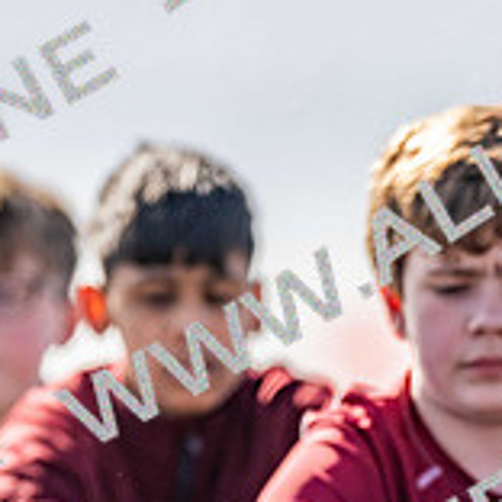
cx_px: 454
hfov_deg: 0.9
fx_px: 31157
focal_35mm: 1899
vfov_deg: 0.9
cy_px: 452
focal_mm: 600
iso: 500
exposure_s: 1/4000
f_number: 4
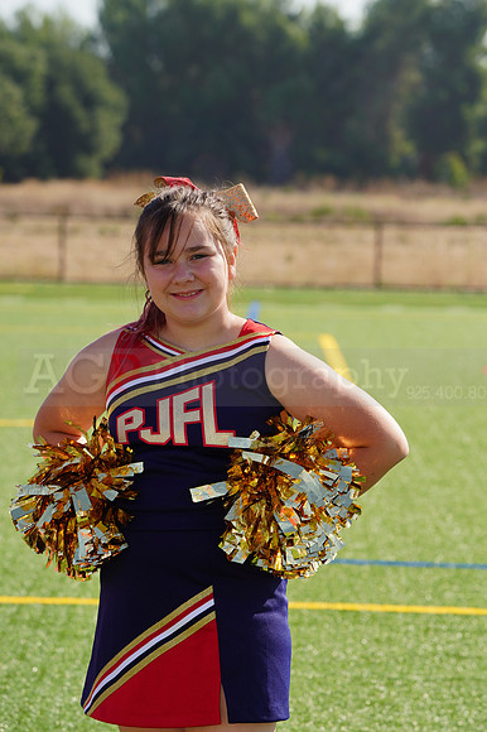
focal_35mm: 206
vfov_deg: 10.0
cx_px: 244
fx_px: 4185
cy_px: 366
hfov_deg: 6.7
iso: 100
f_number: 10
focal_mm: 206
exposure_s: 1/160
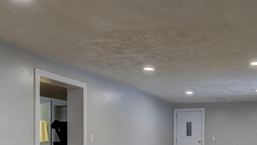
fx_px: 293
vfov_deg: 26.6
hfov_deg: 45.3
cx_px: 200
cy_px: 137
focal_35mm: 43
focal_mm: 19
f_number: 8
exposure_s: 1/5
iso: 400
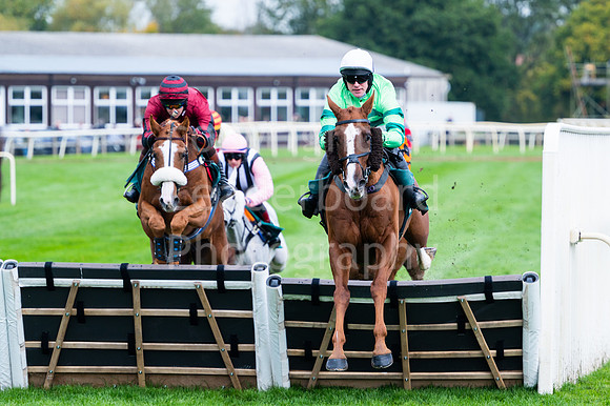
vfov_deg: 6.1
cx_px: 358
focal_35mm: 224
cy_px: 182
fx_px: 3789
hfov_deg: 9.2
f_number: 4
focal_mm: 185
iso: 500
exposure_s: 1/1600
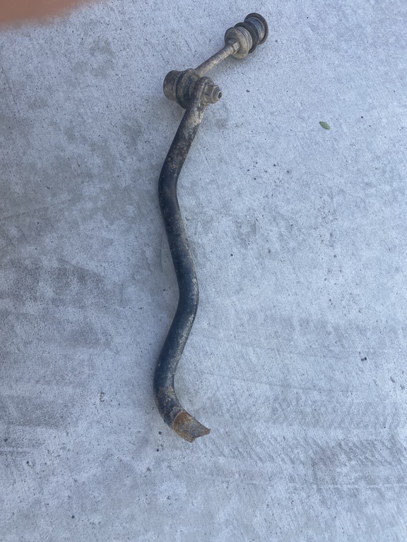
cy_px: 271
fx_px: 408
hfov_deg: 53.1
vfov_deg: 67.3
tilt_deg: -74.9
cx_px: 204
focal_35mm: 26
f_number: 1.8
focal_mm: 4.25
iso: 32
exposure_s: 1/296
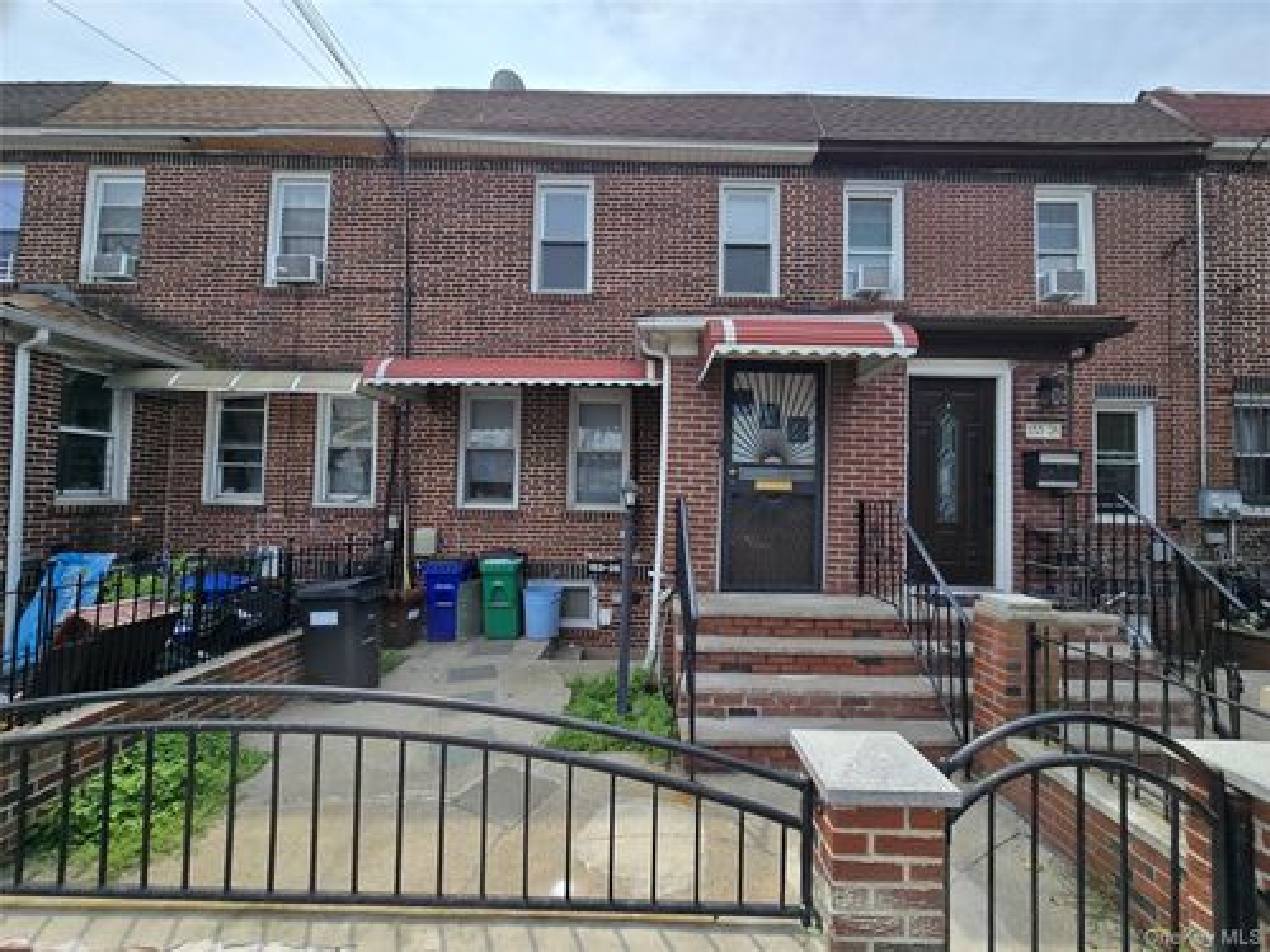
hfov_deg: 106.2
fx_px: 477
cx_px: 635
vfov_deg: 89.9
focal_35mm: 13
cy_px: 476
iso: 50
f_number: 2.2
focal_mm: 2.2
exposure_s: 1/2000
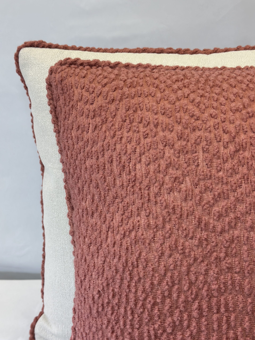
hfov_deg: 30.3
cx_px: 128
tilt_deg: -12.6
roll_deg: +3.5
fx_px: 471
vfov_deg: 39.7
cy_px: 170
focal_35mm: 48
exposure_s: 1/210
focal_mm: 6.86
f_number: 1.78
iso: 80
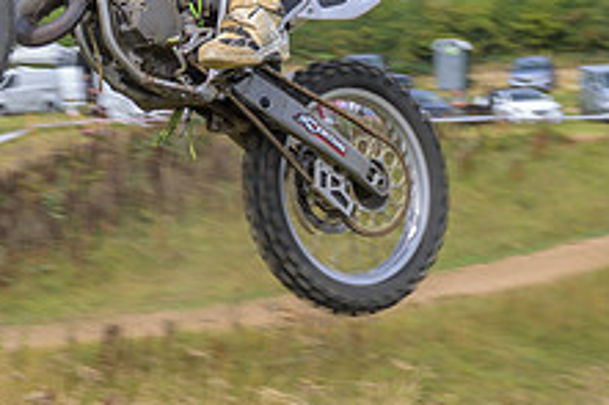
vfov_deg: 10.0
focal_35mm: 137
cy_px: 146
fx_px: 2316
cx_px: -100
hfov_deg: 14.6
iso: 50
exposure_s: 1/320
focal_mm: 24
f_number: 4
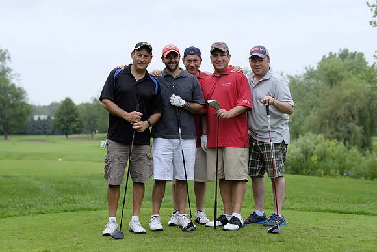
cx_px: 188
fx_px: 880
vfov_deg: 16.3
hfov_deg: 24.2
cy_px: 126
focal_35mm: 84
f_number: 2.8
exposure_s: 1/2400
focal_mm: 56
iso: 400
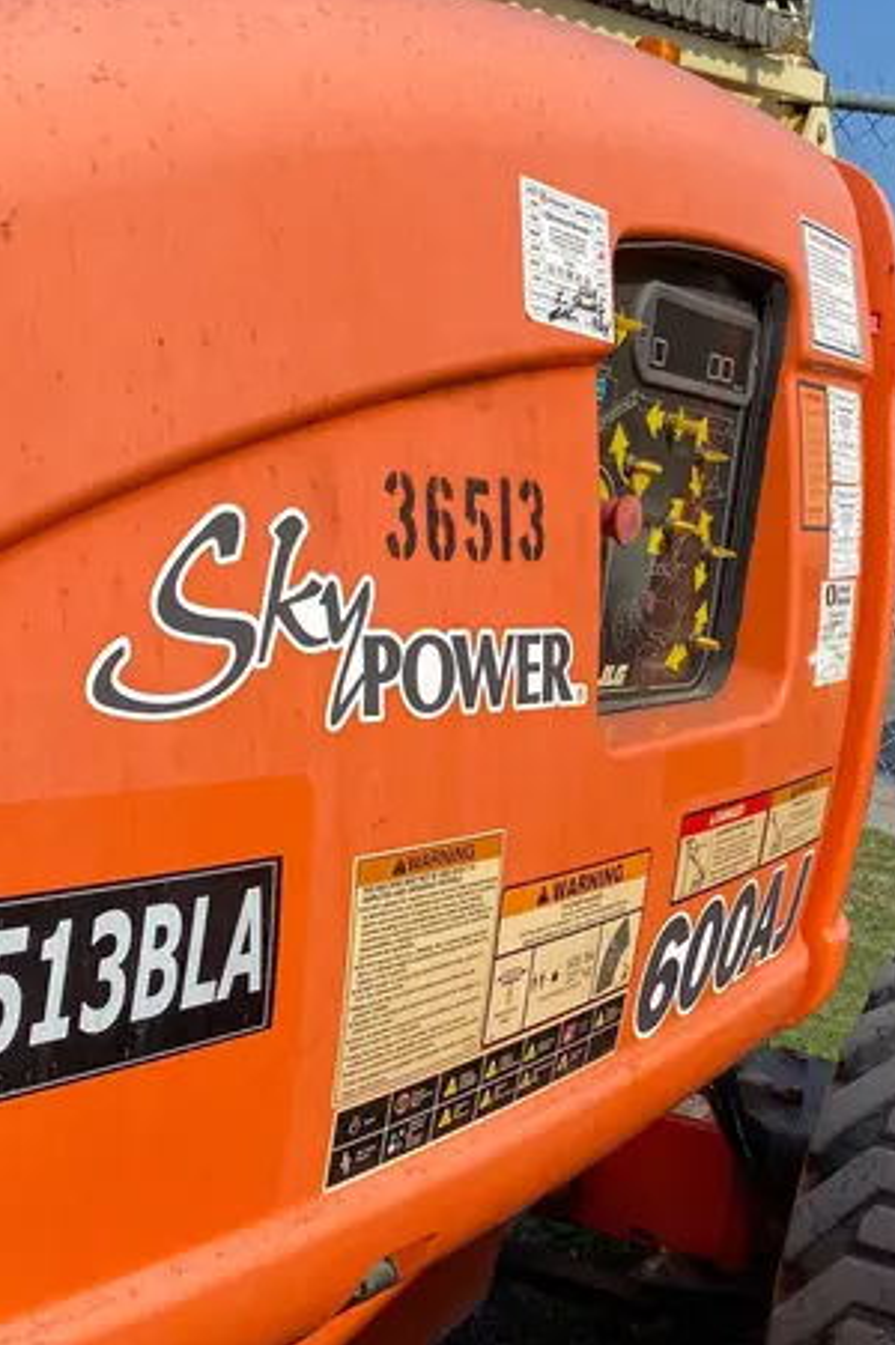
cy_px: 842
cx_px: 722
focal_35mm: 44
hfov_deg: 29.7
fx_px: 1643
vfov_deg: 44.2
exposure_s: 1/3040
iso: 32
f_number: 1.8
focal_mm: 4.25
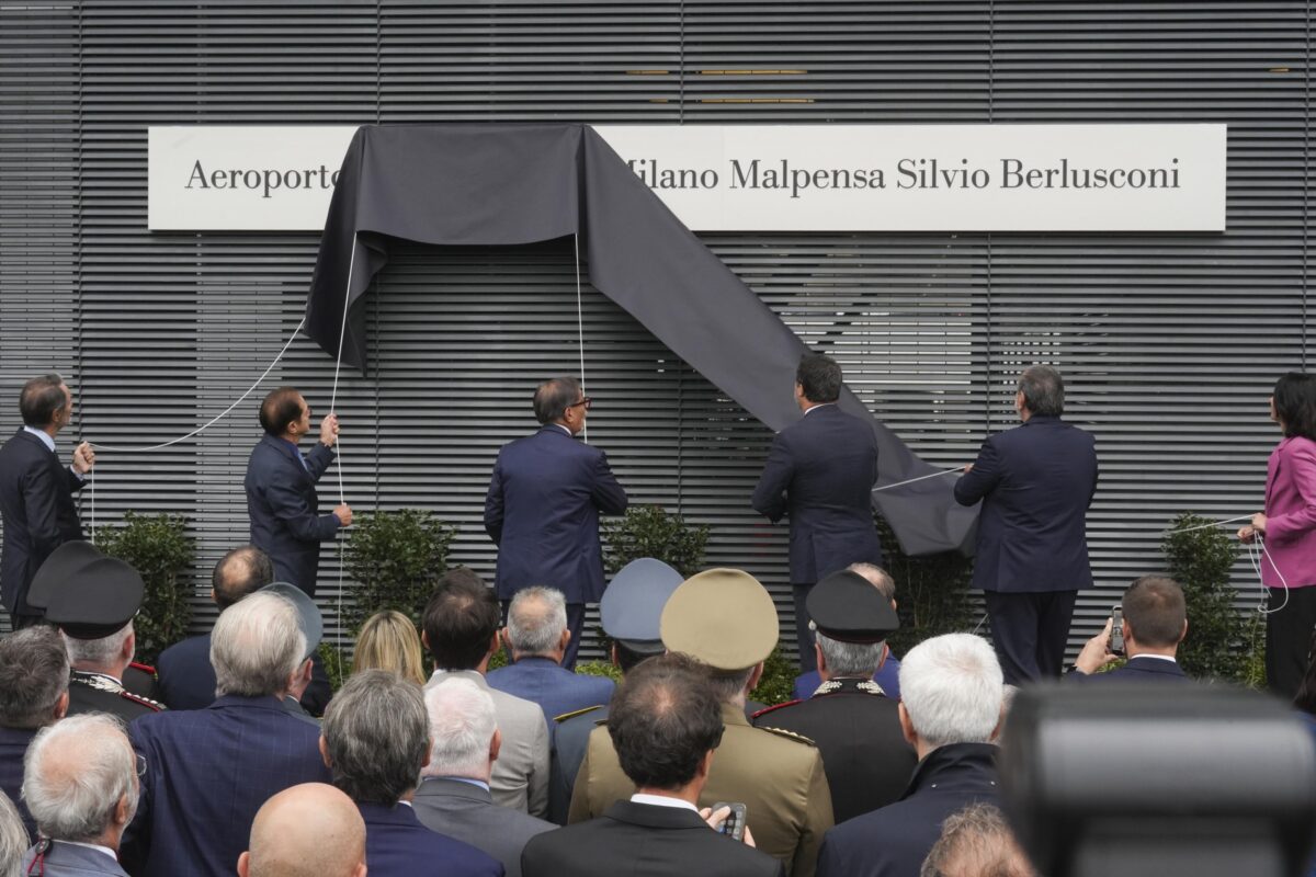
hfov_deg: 28.8
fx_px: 2559
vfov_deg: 19.5
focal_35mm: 70
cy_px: 438
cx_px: 658
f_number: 16
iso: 1600
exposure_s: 1/250
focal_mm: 70
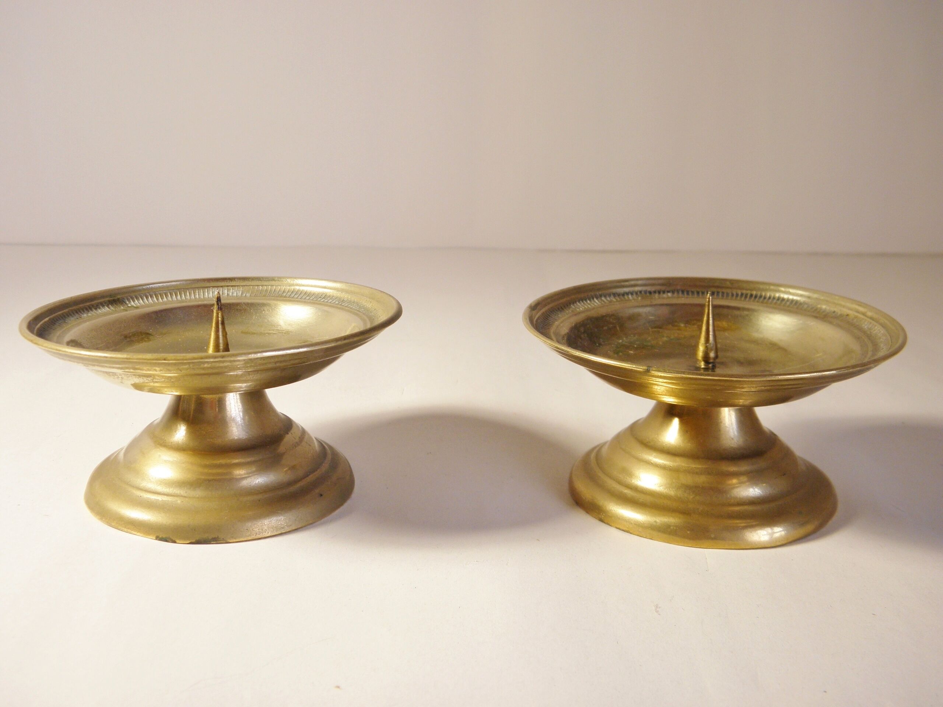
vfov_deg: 37.7
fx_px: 1035
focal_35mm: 38
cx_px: 472
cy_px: 354
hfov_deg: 49.0
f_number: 3.7
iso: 100
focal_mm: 6.8
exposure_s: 1/40
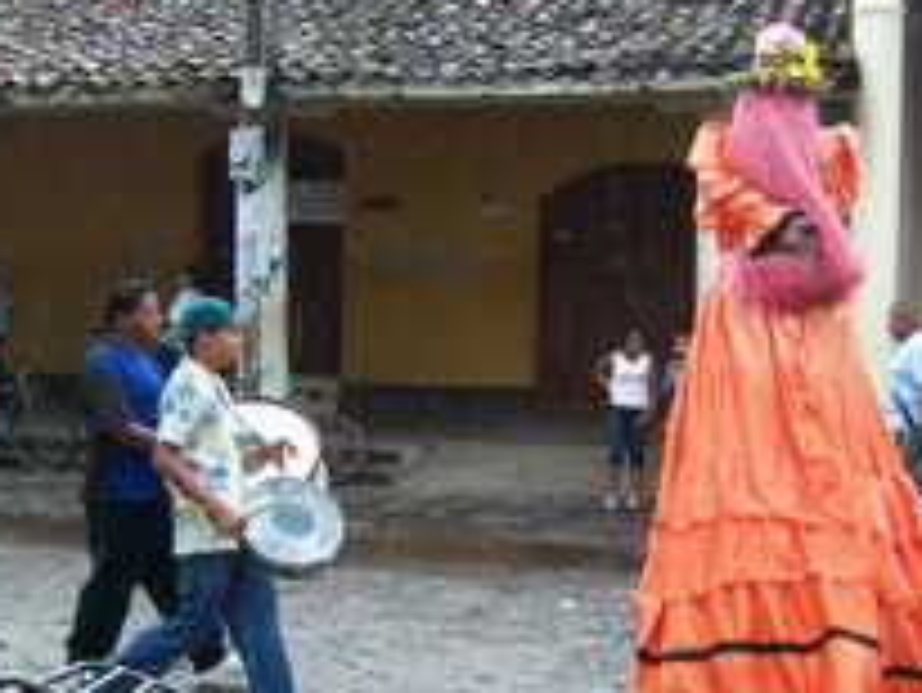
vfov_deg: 22.9
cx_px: 474
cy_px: 414
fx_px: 1706
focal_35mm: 64
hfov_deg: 30.2
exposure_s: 1/200
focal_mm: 7.5
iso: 80
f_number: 2.8
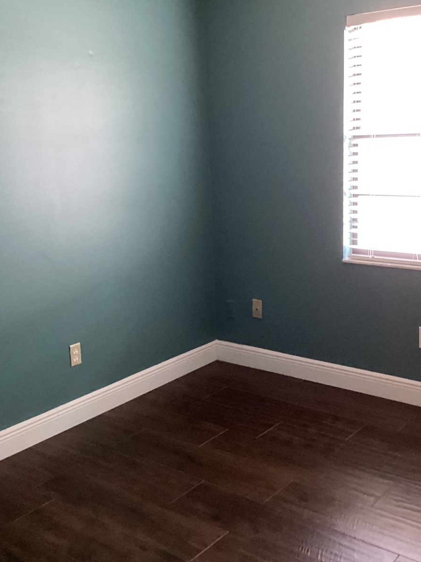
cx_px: 219
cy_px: 277
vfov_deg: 44.8
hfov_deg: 34.4
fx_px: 681
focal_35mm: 42
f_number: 2.4
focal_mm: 3.3
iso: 320
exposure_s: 1/30
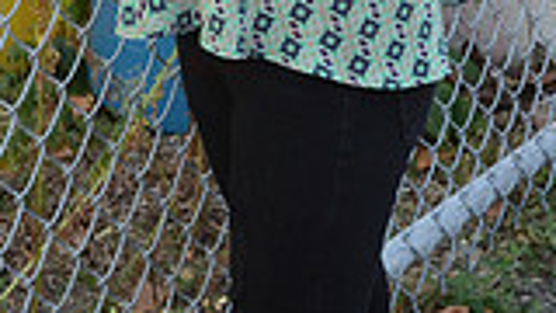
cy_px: -104
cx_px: 219
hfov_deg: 16.4
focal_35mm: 131
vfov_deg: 9.1
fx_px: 1930
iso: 640
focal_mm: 23
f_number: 11
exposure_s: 1/160
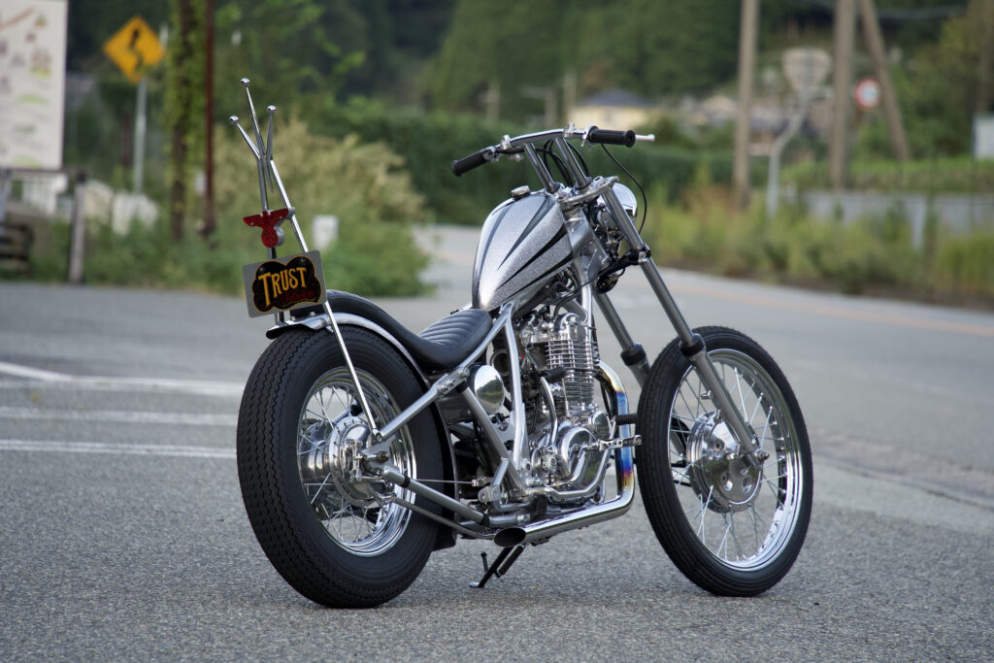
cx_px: 497
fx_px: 5523
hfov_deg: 10.3
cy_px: 332
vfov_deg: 6.9
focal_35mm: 200
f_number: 5.6
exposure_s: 1/250
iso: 1000
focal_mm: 200
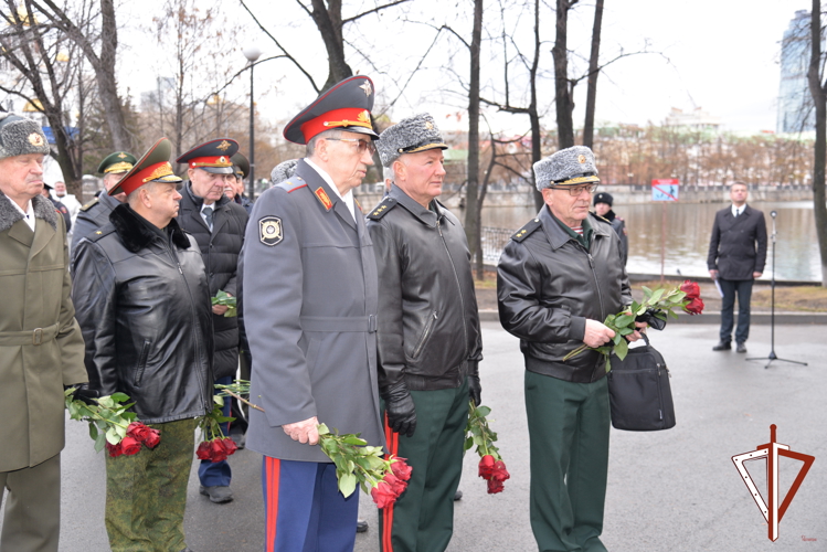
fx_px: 1011
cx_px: 414
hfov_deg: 44.5
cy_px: 276
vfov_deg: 30.5
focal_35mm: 44
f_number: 4
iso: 400
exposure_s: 1/125
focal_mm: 44
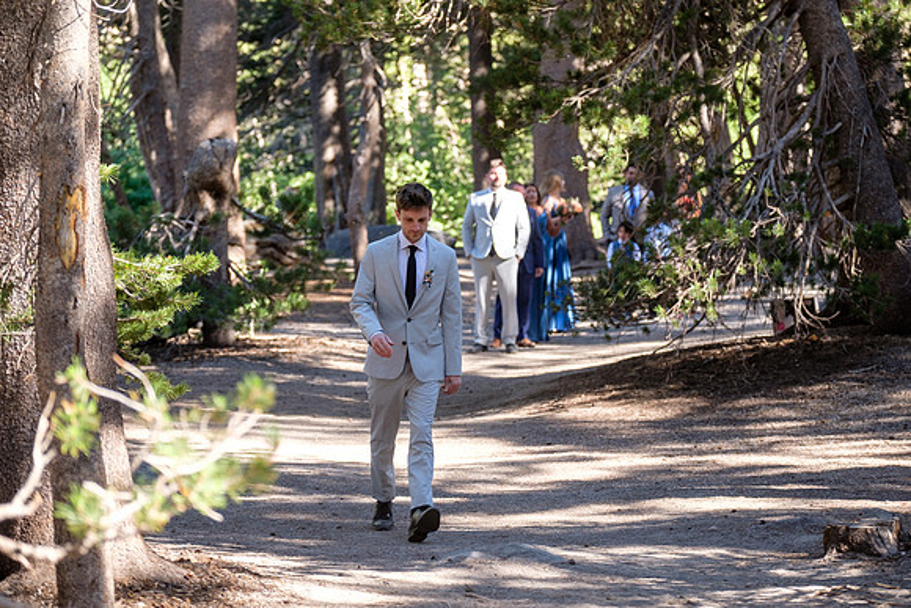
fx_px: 2835
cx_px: 456
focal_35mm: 112
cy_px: 304
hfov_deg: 18.3
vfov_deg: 12.2
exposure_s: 1/210
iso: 200
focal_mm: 74.4
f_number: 2.8
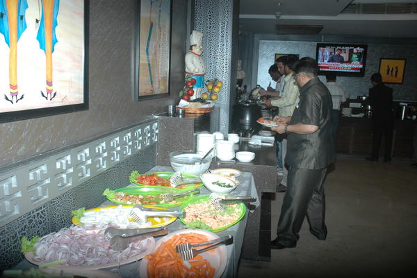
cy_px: 139
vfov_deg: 47.9
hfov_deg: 67.4
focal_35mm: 27
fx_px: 312
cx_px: 208
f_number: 4.5
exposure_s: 1/60
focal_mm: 18
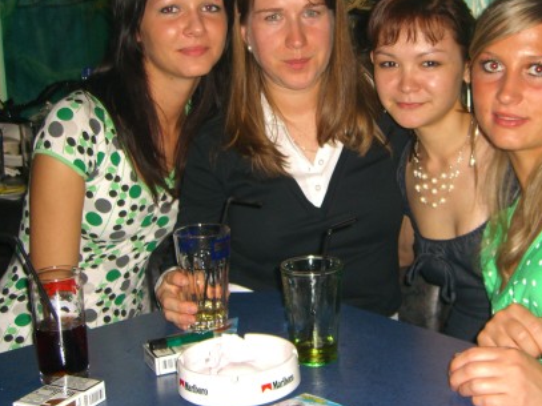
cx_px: 332
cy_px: 137
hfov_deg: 34.2
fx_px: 877
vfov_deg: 26.0
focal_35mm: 56
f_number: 2.8
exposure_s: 1/60
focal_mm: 7.9
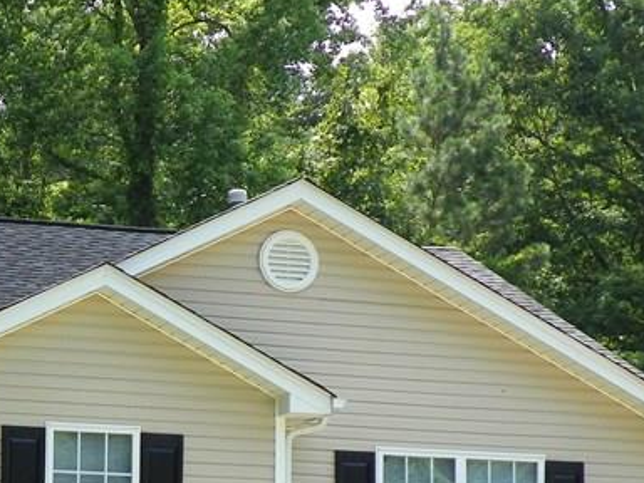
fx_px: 2381
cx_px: -75
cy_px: 466
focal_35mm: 128
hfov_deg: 15.0
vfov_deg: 11.5
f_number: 3.2
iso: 64
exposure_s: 1/160
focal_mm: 8.5
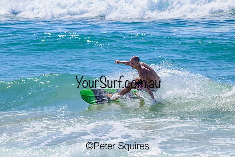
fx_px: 2285
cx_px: 118
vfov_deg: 3.9
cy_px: 78
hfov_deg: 5.9
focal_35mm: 350
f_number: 11
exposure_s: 1/2000
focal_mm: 350
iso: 1000
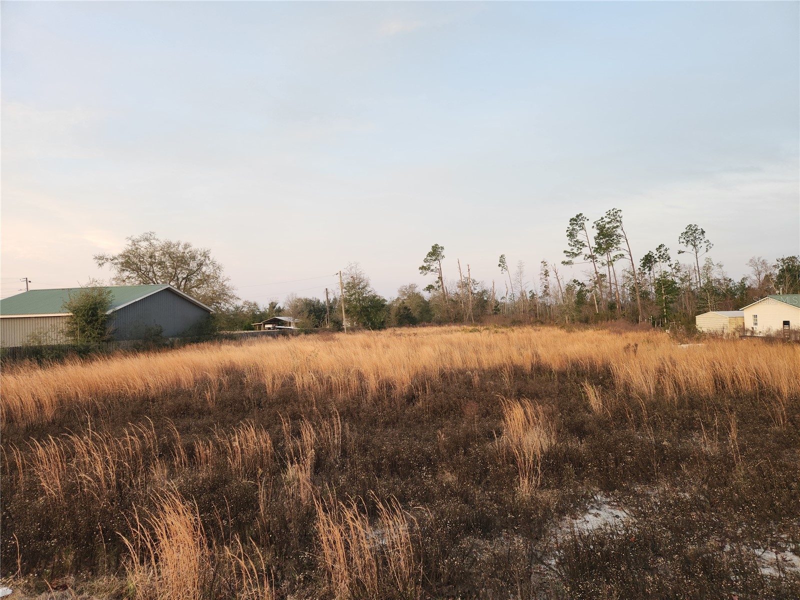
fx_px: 532
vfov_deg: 58.9
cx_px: 400
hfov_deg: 73.9
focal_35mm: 23
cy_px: 300
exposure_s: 1/180
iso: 64
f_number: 1.8
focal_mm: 5.4
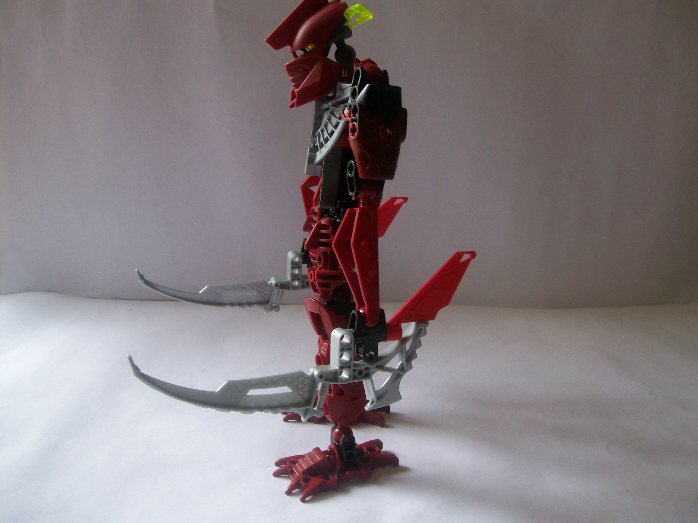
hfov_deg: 51.4
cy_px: 262
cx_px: 349
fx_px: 726
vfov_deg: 39.7
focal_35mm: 36
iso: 80
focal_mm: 6
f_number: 2.7
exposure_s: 1/72.6
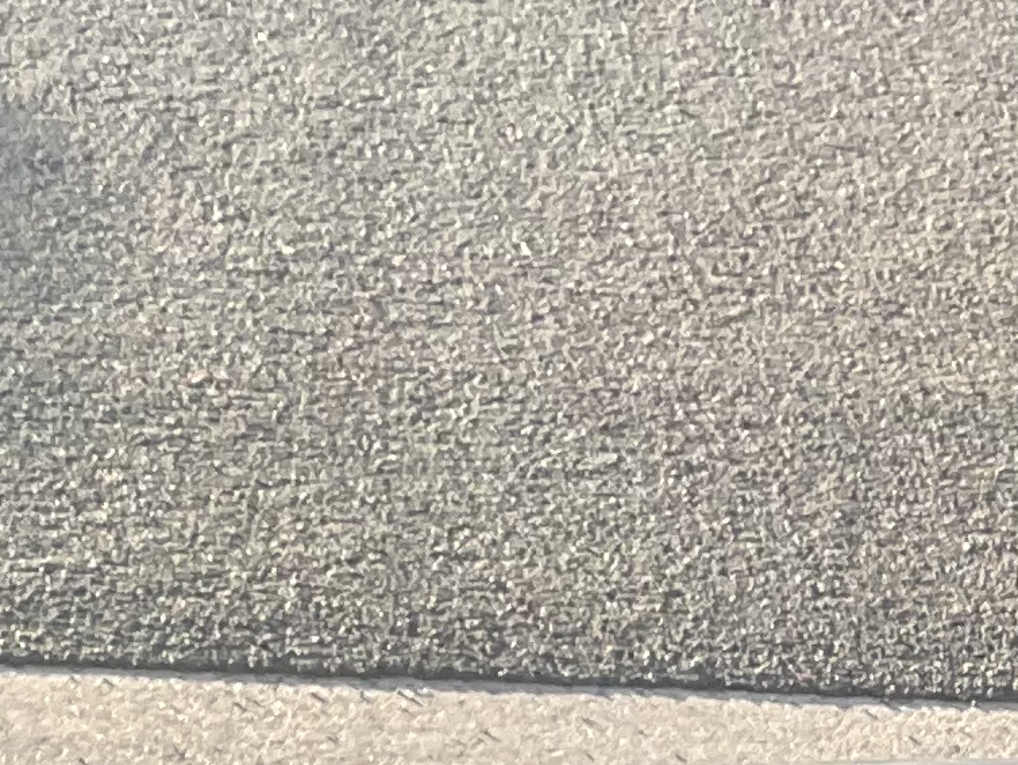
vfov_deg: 8.9
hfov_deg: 12.0
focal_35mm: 155
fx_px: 4560
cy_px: 1607
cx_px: 1662
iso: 16
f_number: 1.8
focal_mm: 3
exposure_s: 1/122
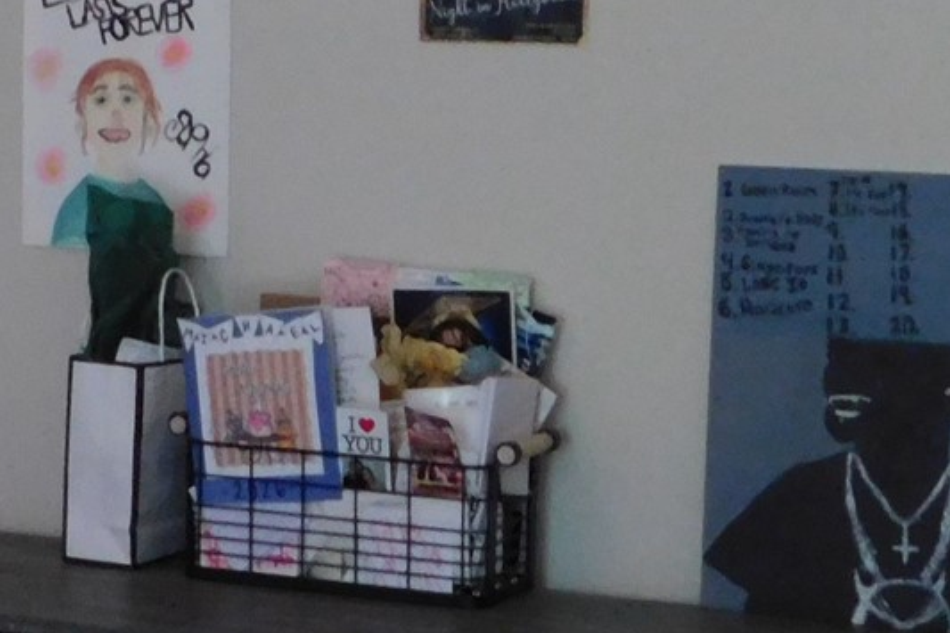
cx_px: -214
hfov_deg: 13.8
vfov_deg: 9.4
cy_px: -61
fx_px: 3799
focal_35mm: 144
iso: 400
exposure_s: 1/13
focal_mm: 6.3
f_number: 3.5
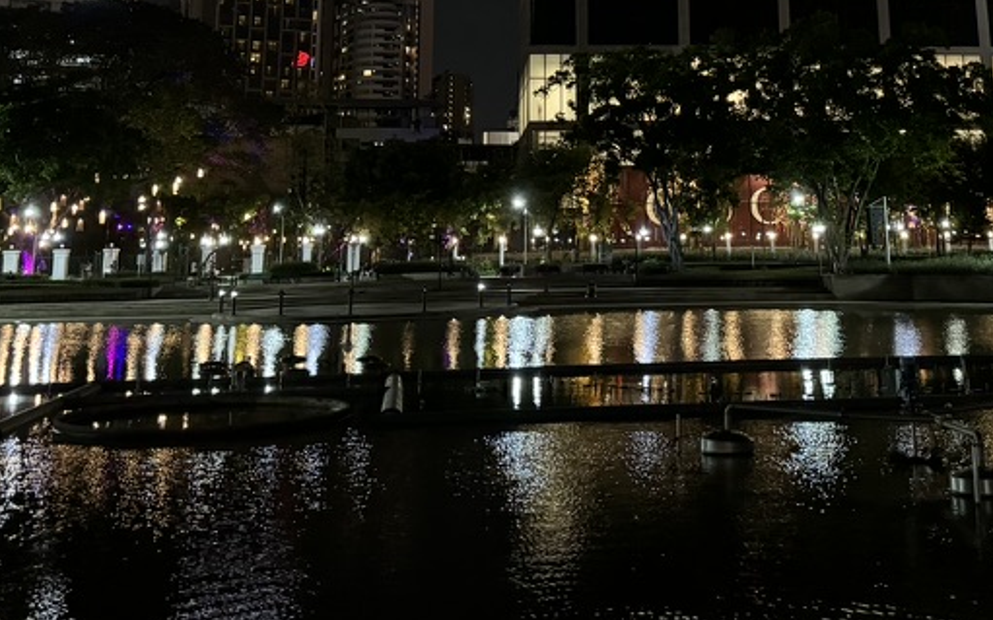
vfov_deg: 23.3
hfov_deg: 39.3
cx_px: 630
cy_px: -115
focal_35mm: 51
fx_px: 1380
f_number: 1.78
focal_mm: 6.76
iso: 1000
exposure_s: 1/33
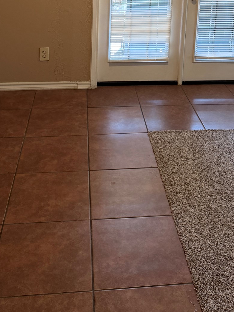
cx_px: 144
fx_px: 424
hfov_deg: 30.8
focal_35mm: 47
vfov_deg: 36.8
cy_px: 9
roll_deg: -2.9
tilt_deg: -9.8
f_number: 1.78
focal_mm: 6.76
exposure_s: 1/120
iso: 200
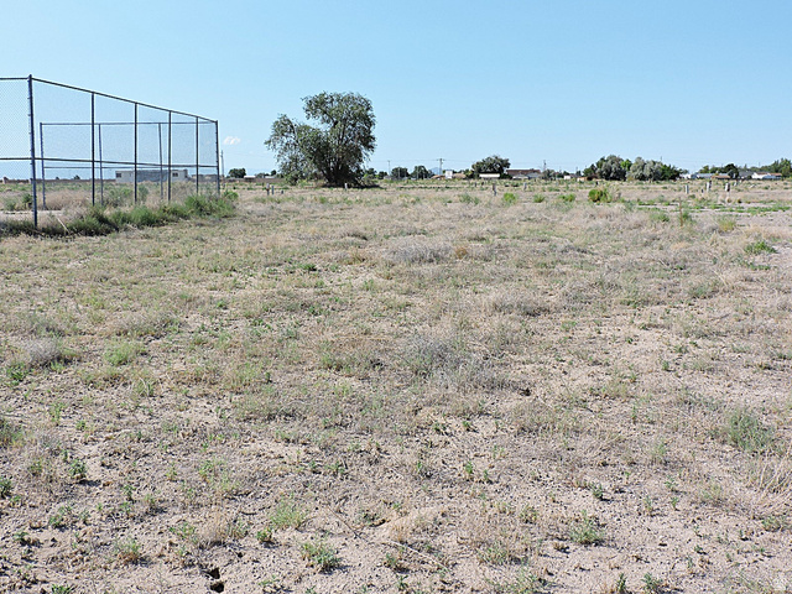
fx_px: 801
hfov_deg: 52.6
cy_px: 297
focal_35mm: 35
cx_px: 396
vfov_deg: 40.7
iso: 100
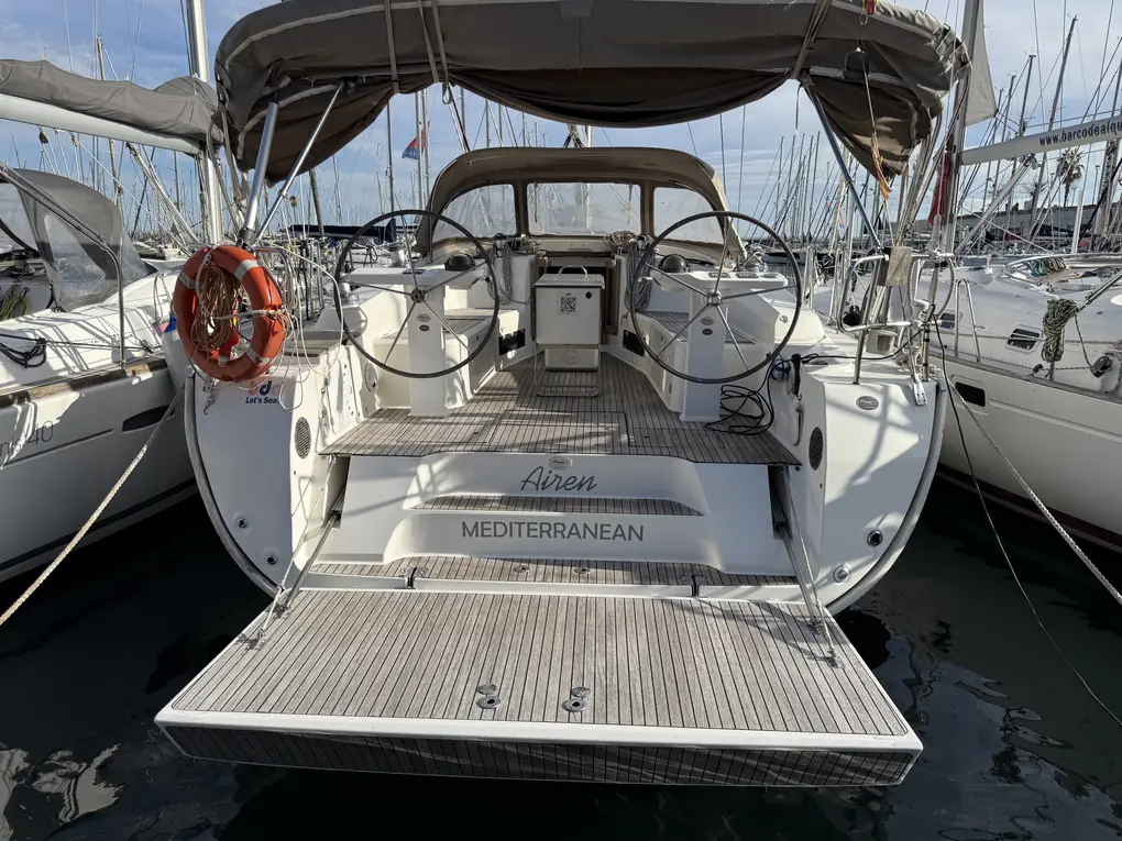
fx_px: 778
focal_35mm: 24
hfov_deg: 71.6
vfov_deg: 56.8
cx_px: 561
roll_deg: +0.2
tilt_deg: -12.4
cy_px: 420
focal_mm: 6.76
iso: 80
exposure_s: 1/5714
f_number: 1.78
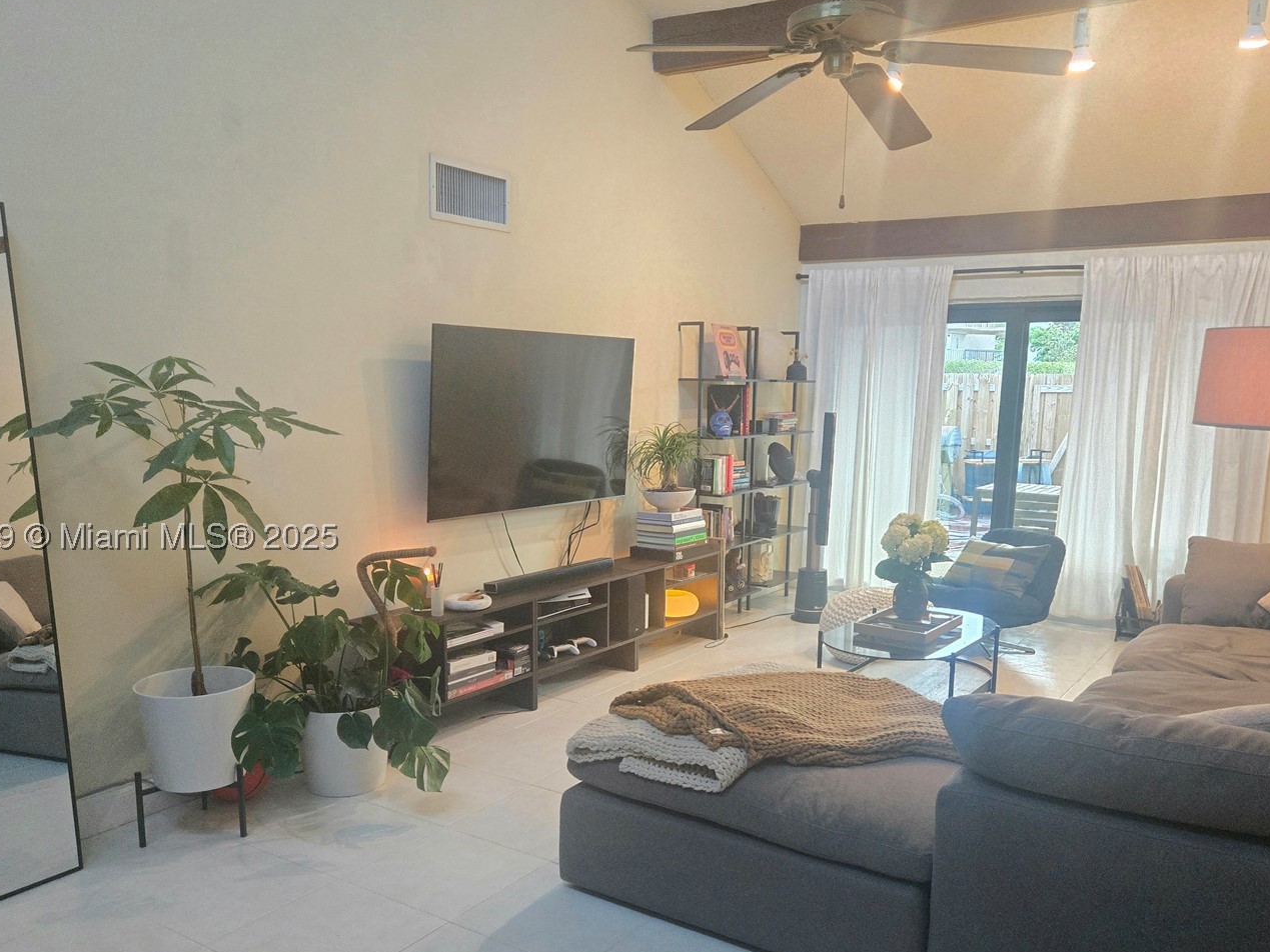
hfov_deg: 61.7
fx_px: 1064
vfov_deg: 48.1
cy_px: 543
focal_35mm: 29
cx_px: 632
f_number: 1.8
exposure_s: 1/120
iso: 800
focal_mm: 5.4
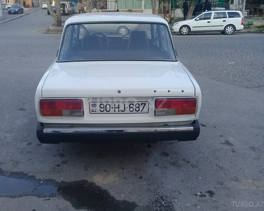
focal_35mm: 33
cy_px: 104
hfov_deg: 54.2
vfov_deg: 44.5
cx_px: 123
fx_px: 258
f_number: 2.2
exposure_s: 1/201
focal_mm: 3.3
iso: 50
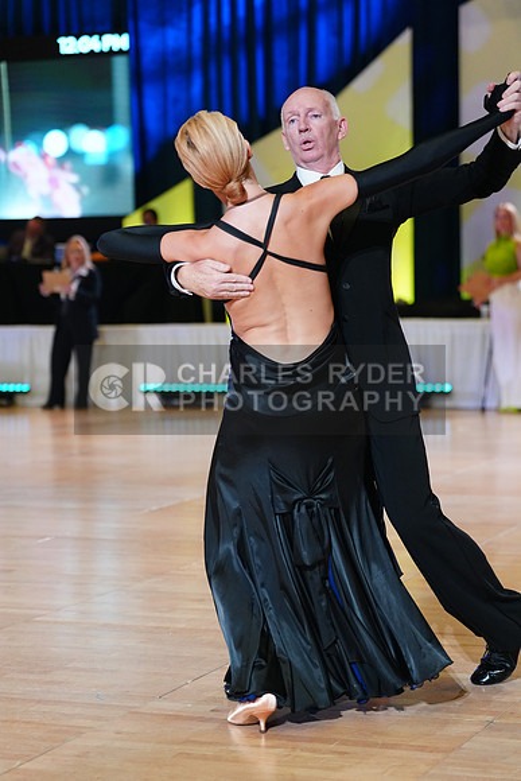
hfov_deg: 15.4
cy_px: 390
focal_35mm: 89
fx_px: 1931
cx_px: 260
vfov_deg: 22.9
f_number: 2.8
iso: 2000
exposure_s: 1/400
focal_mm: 89
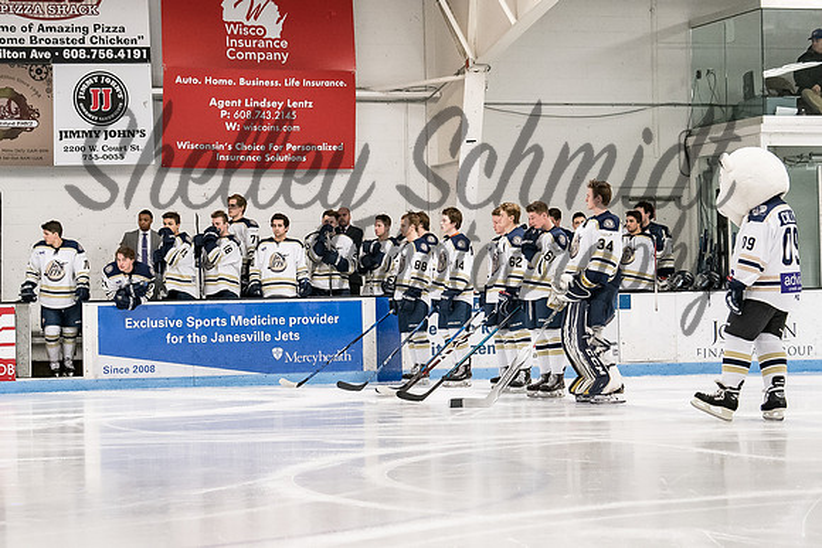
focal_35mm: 100
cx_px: 381
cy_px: 273
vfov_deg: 13.7
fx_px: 2283
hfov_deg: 20.4
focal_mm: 48
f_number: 4.5
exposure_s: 1/200
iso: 2500
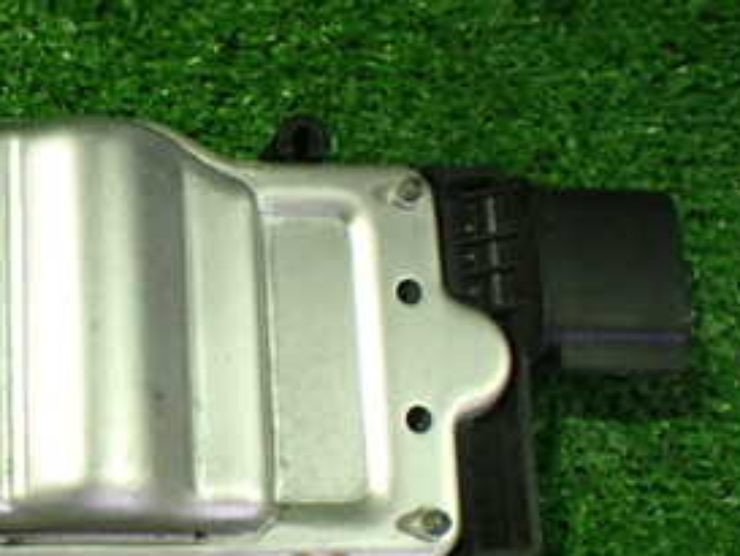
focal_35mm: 66
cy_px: 328
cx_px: -14
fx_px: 1412
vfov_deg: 22.2
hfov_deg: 27.5
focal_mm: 5.4
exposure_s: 1/40
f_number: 2.3
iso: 800
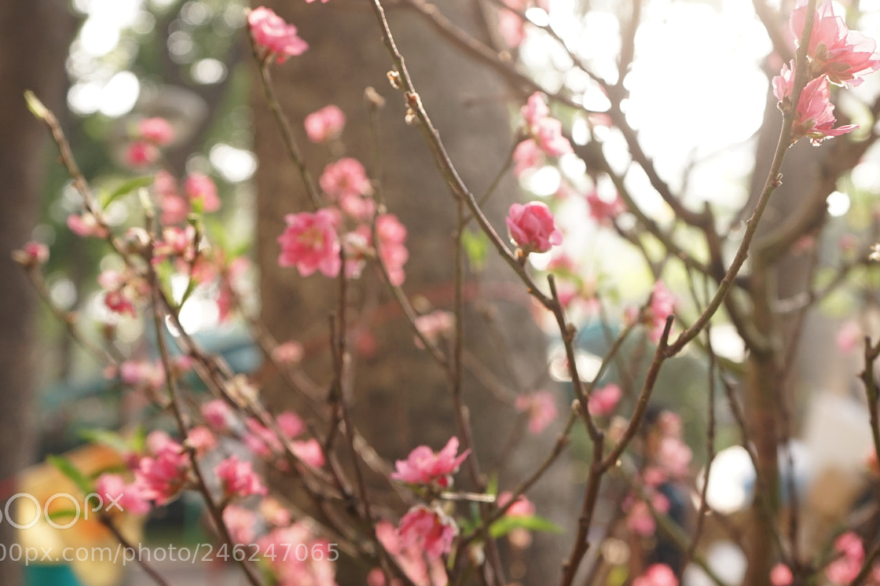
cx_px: 557
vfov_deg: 26.8
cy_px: 196
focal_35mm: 50
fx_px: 1222
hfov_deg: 39.3
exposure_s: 1/200
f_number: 5
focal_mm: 35
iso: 640
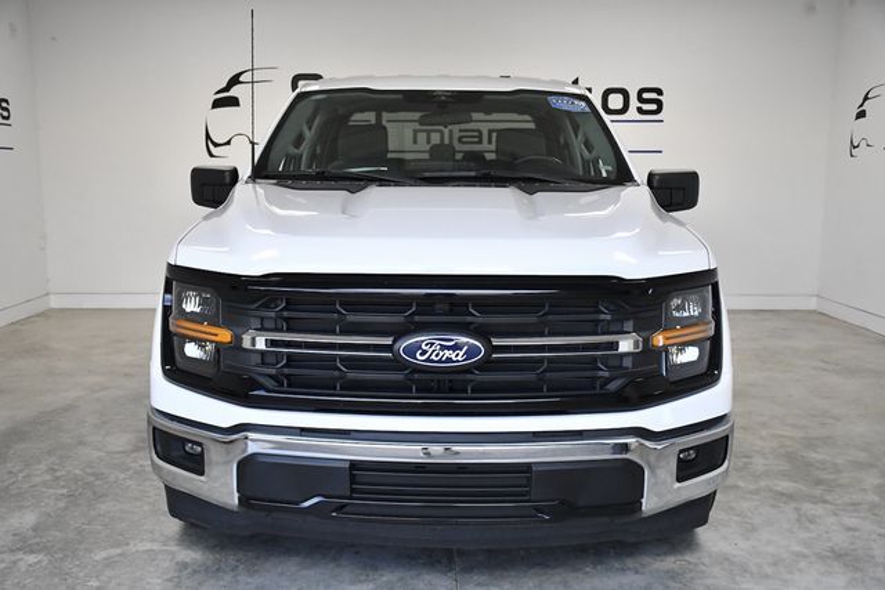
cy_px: 295
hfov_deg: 53.1
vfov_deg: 36.9
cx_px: 442
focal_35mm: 36
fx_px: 885
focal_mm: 24
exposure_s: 1/1600
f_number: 3.8
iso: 2500
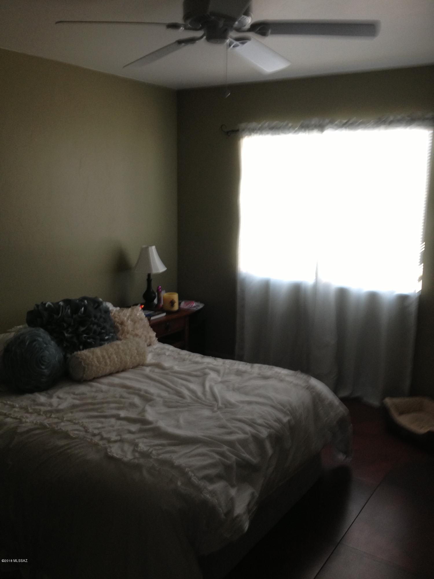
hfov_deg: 40.7
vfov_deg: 52.6
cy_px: 290
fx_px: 585
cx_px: 217
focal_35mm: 35
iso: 100
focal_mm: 4.28
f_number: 2.4
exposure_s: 1/20
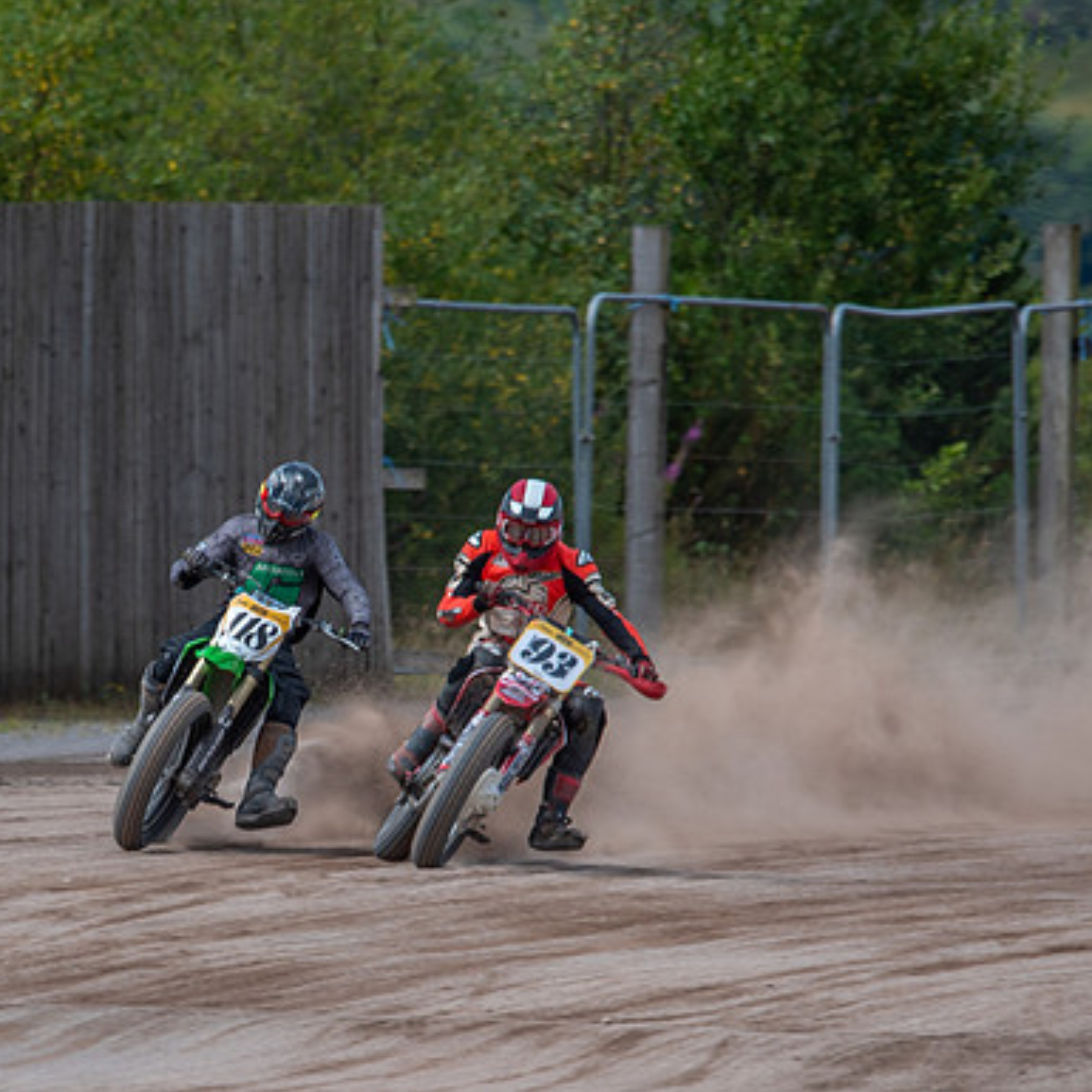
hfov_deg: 1.3
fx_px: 46362
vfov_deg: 1.3
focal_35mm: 1299
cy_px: 784
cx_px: 158
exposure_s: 1/320
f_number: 8
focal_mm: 600
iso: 100
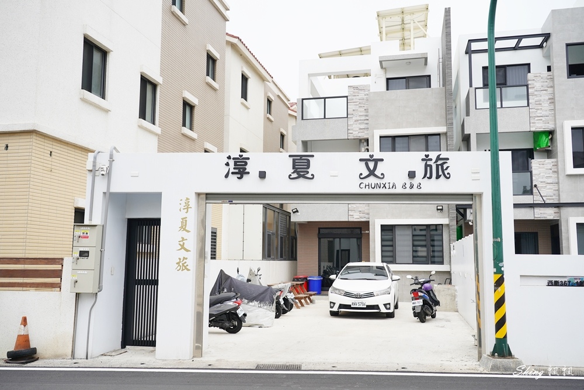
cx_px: 292
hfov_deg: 57.2
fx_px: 535
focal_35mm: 33
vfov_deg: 40.0
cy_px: 195
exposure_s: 1/320
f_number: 5.6
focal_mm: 33
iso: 100
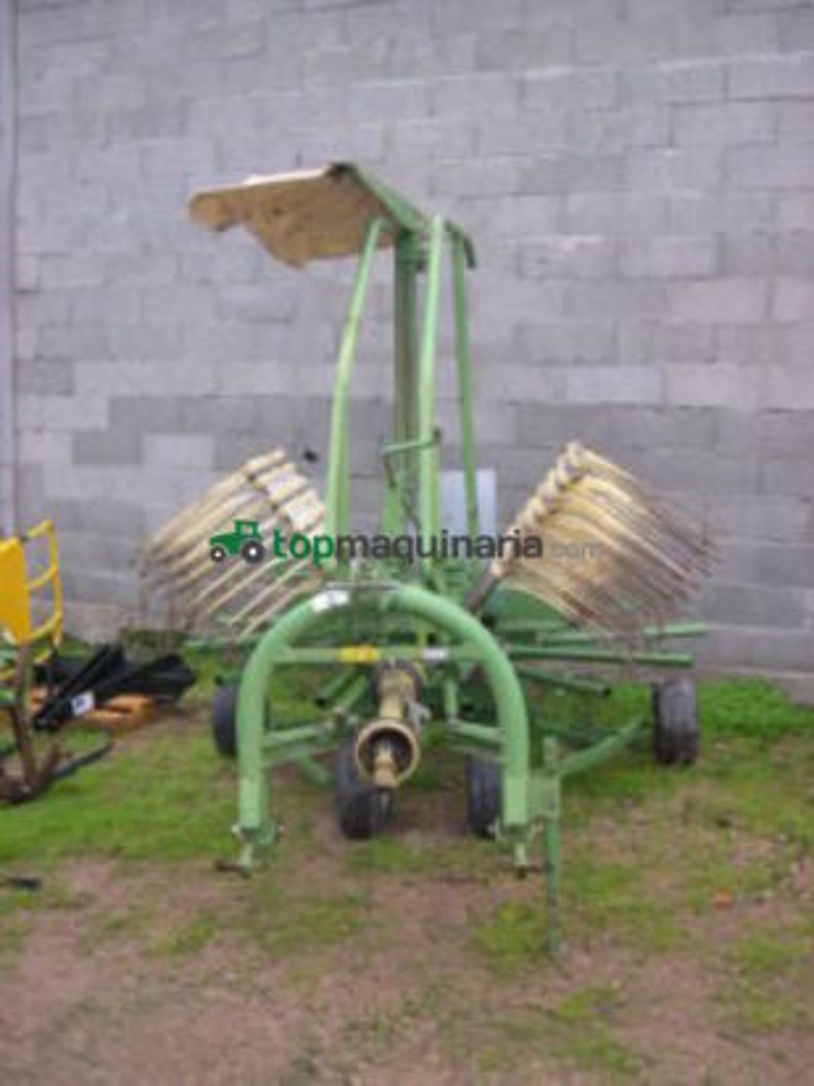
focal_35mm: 38
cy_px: 543
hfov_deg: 37.7
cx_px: 407
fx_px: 1191
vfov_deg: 49.0
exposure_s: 1/30
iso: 100
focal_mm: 8
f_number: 2.8
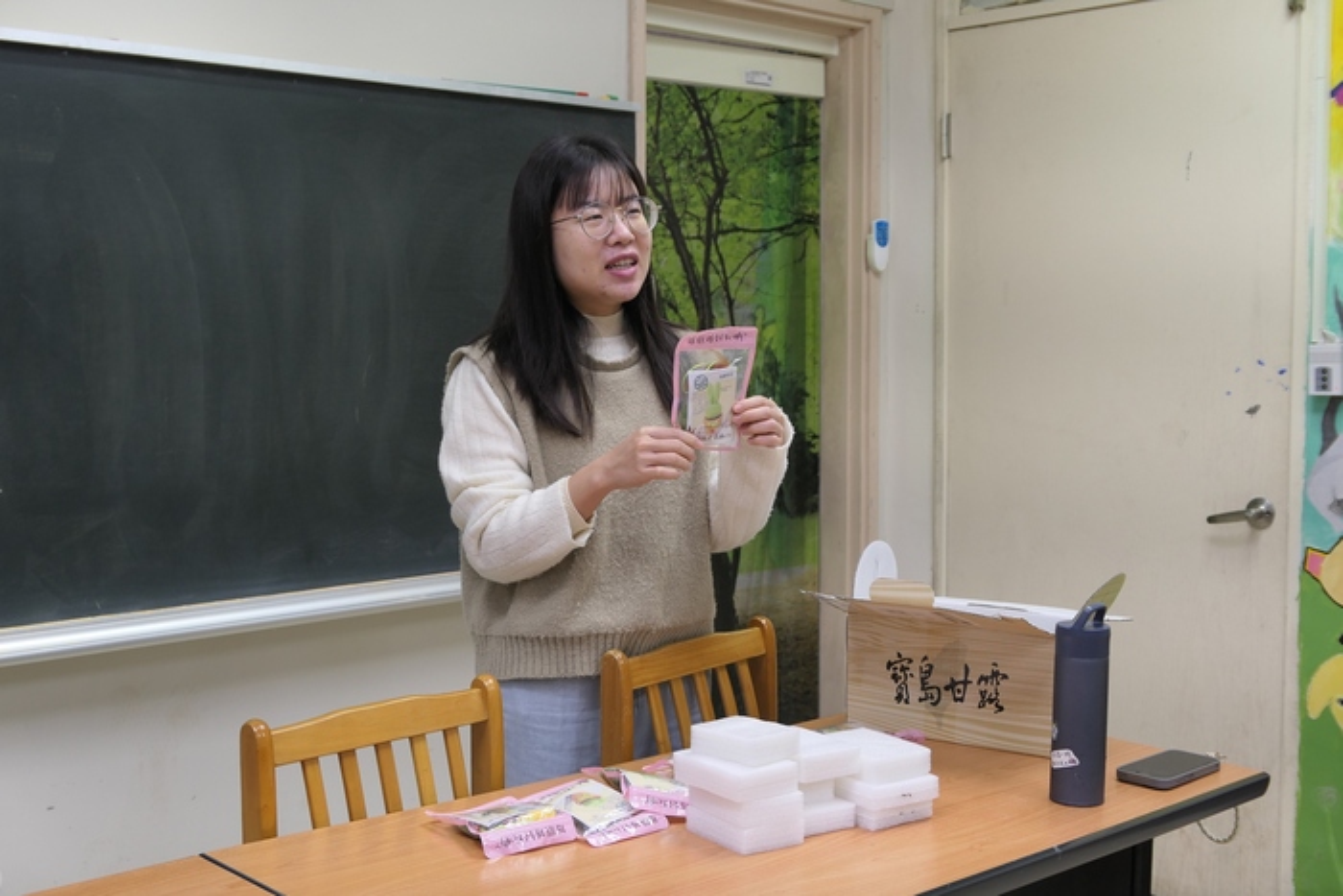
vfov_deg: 28.7
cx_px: 672
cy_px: 448
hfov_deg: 41.9
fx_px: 1754
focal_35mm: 47
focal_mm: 17.2
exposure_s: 1/100
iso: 250
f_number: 2.8
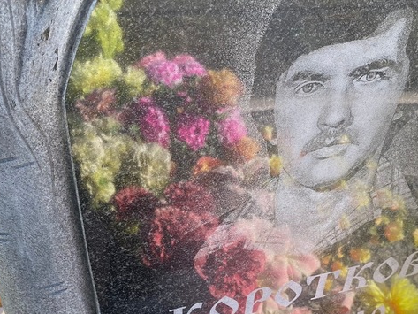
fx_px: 531
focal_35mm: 44
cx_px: 229
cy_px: 237
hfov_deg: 42.9
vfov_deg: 32.3
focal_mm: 4.25
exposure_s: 1/522
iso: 32
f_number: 1.8
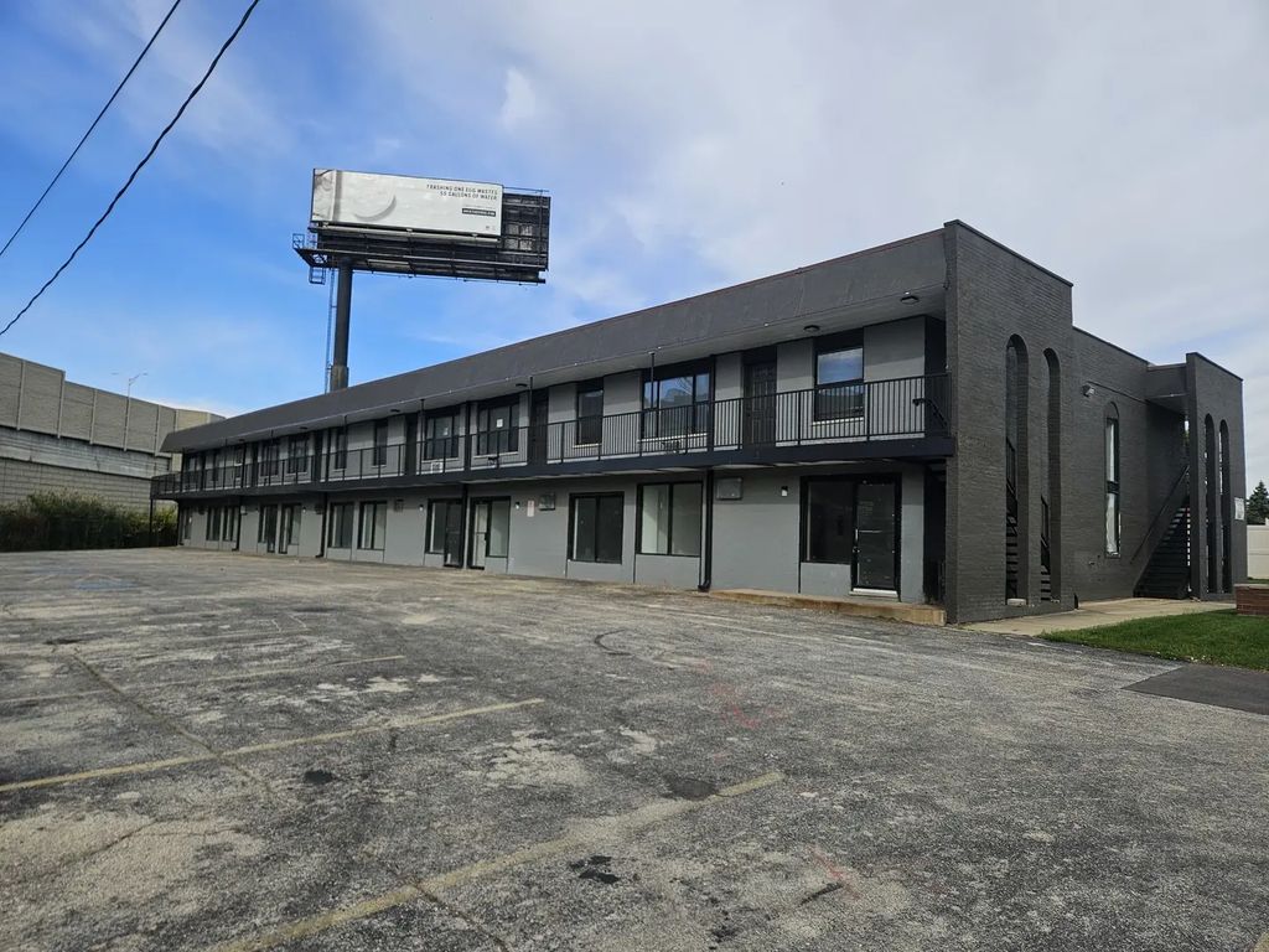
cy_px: 476
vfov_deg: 58.9
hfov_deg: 73.9
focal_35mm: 23
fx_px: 843
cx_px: 634
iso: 25
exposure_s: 1/1279
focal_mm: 5.4
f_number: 1.8
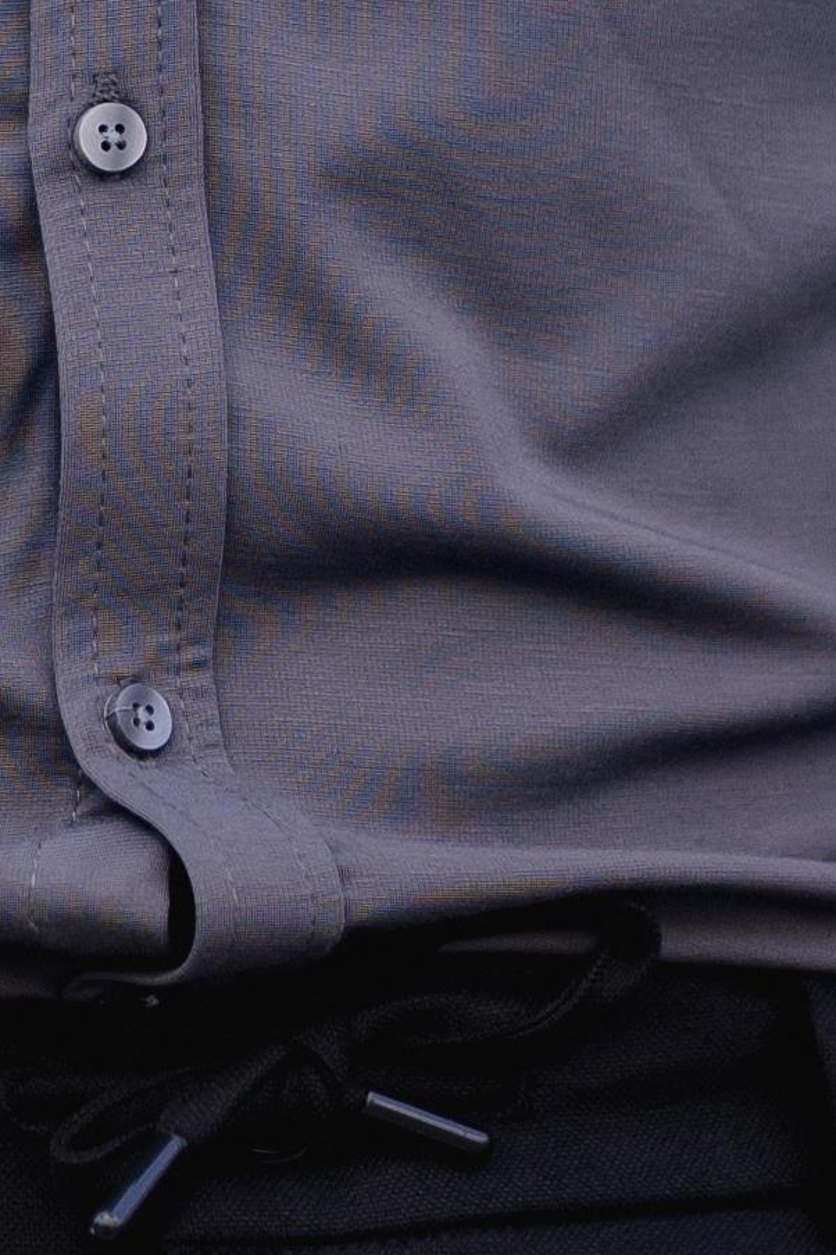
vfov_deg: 3.6
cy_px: -302
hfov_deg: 2.4
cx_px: -276
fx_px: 19679
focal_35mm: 565
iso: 100
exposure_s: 1/2000
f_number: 1.4
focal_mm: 85
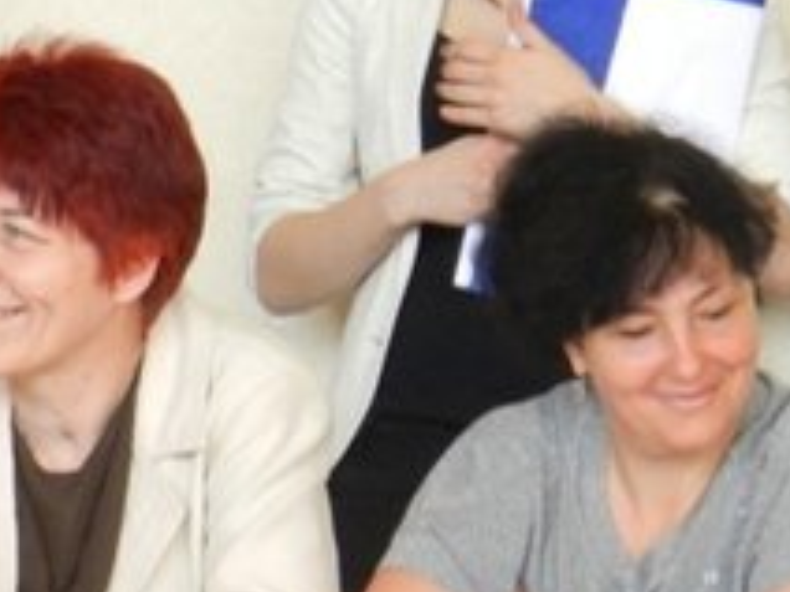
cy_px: 212
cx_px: 425
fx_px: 15017
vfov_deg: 2.3
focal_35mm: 658
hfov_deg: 3.0
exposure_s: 1/50
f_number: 5.6
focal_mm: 38.2
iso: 560
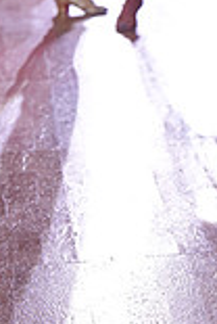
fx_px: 1917
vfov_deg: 9.3
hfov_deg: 6.4
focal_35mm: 213
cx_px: 356
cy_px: -228
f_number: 4
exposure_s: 1/500
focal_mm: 57
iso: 1600
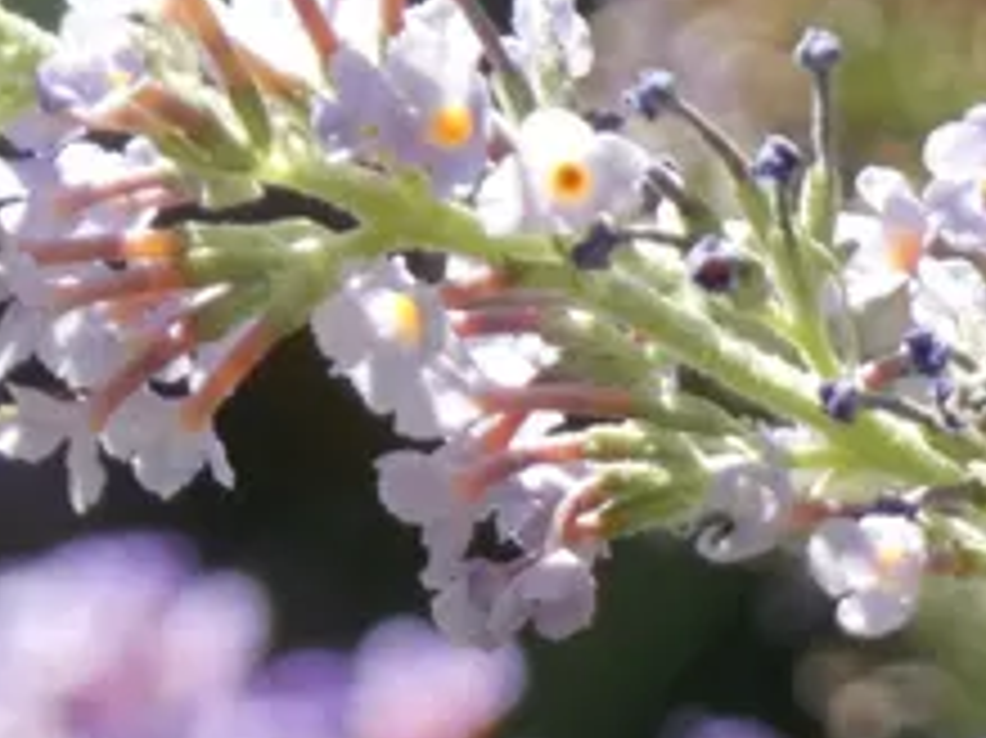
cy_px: 756
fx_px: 41649
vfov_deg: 1.0
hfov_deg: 1.4
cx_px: -234
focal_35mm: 1463
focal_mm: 89.5
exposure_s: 1/100
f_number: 5.6
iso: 160
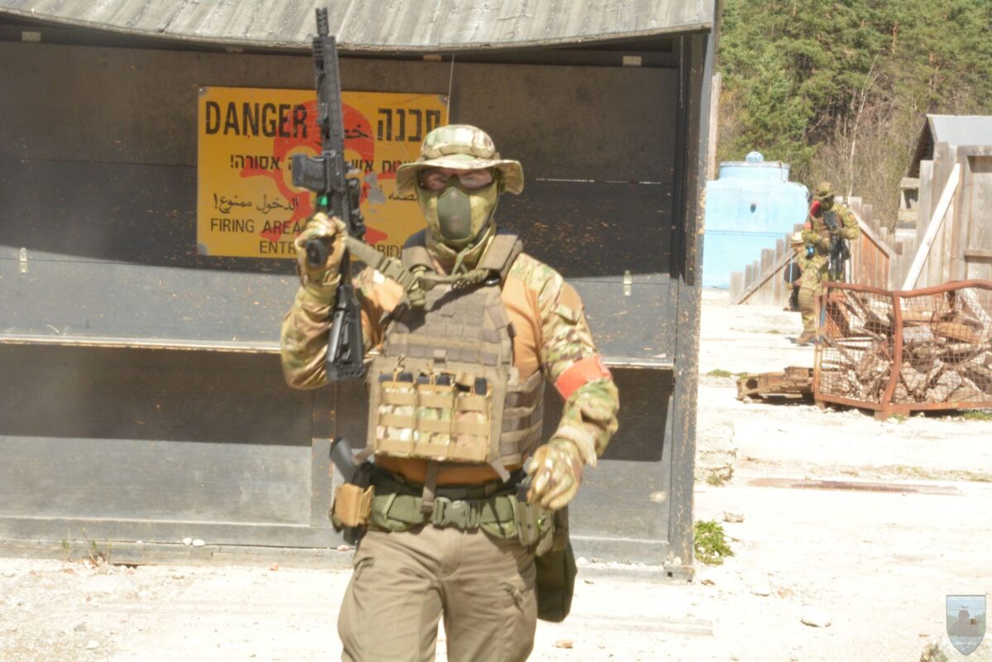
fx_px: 2563
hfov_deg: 21.9
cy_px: 331
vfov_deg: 14.7
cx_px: 496
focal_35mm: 93
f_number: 36
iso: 1600
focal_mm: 62
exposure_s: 1/80
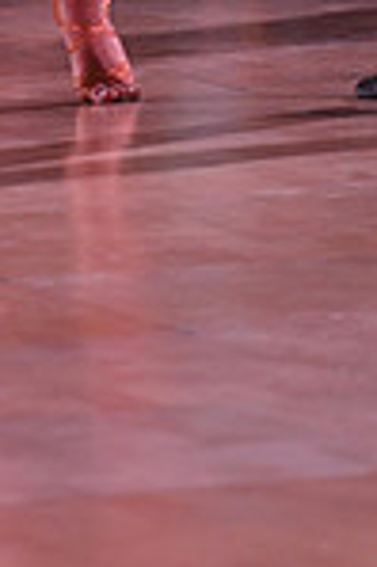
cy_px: -449
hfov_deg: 1.8
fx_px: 12296
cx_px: 120
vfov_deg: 2.6
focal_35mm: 781
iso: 1600
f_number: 5.6
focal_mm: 200
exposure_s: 1/200
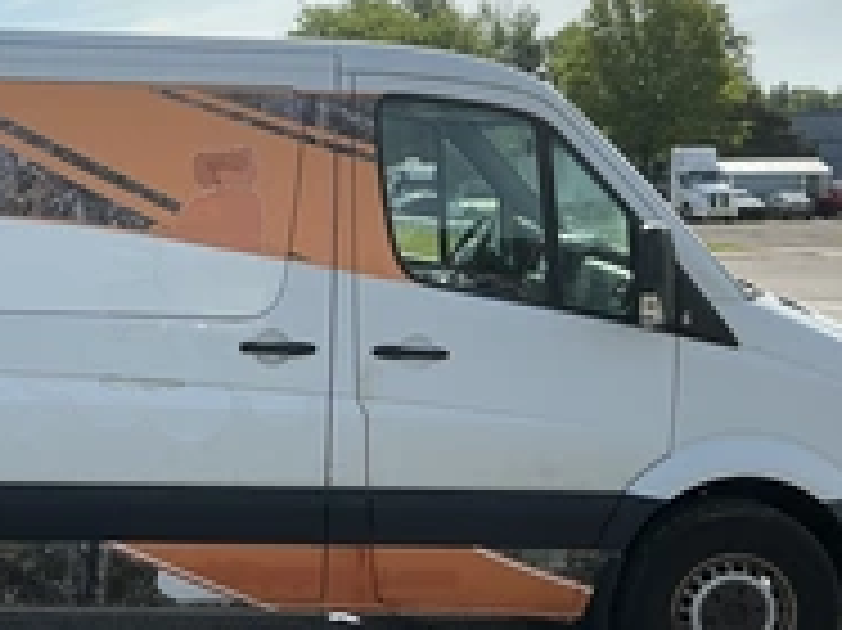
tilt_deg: -6.3
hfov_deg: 31.4
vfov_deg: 24.4
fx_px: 1459
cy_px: 333
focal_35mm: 60
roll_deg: +0.7
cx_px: 167
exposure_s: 1/2959
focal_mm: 3
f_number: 1.8
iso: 25
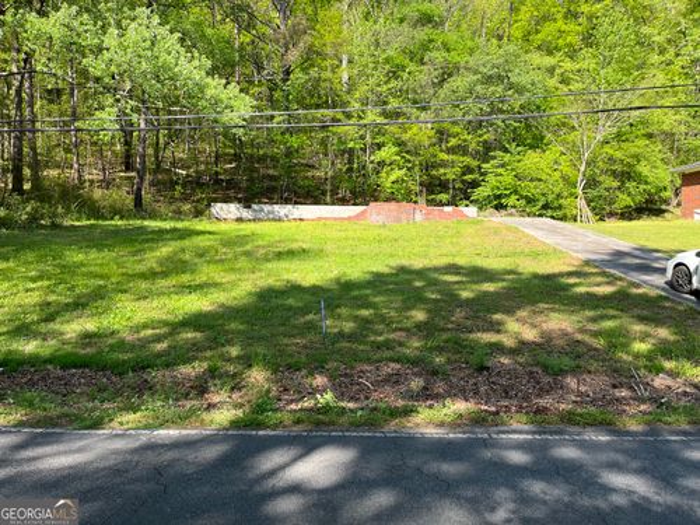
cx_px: 350
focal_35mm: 26
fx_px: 526
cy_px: 262
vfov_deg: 53.1
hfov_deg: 67.3
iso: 50
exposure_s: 1/913
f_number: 1.6
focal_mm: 5.1
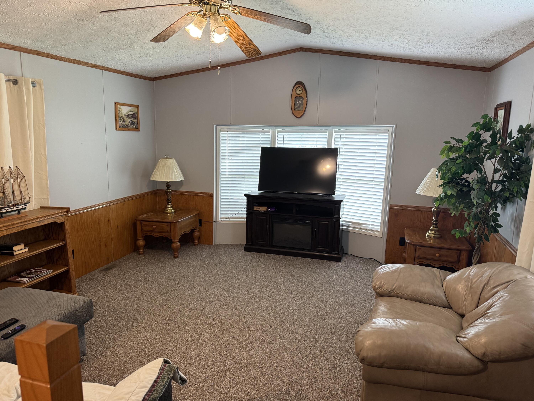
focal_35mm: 24
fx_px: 370
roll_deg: -1.5
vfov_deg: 56.8
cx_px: 267
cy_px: 200
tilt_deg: -9.5
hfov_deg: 71.6
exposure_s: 1/60
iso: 320
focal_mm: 6.76
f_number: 1.78
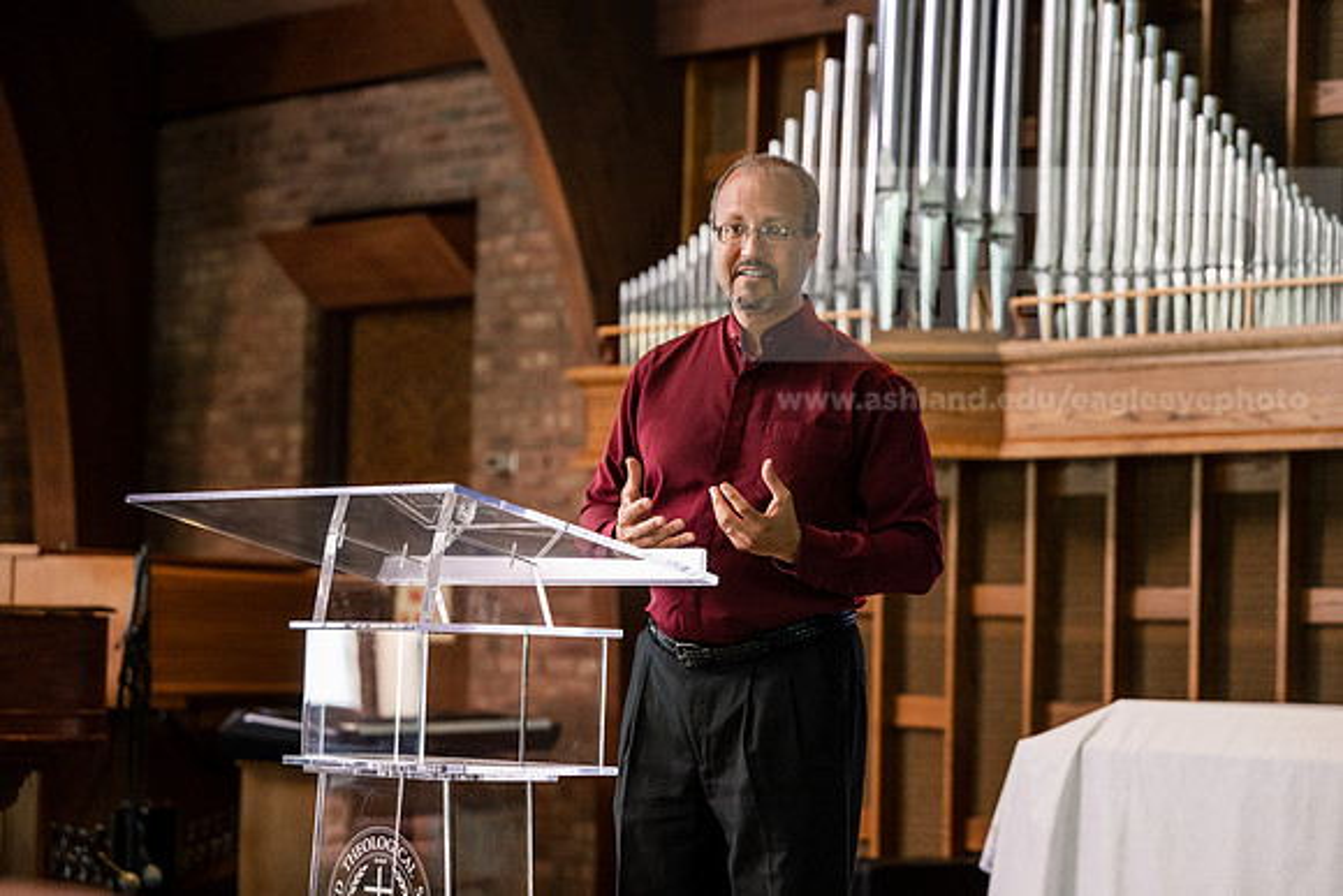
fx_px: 3507
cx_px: 672
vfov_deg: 14.6
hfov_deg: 21.7
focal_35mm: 94
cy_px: 448
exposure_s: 1/200
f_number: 3.2
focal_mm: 94
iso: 2500
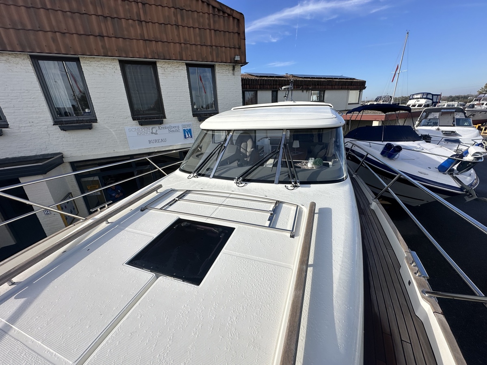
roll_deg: +2.7
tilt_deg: -20.5
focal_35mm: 14
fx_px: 197
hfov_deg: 102.1
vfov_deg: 85.7
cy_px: 182
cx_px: 244
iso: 50
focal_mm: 2.22
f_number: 2.2
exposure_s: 1/2174
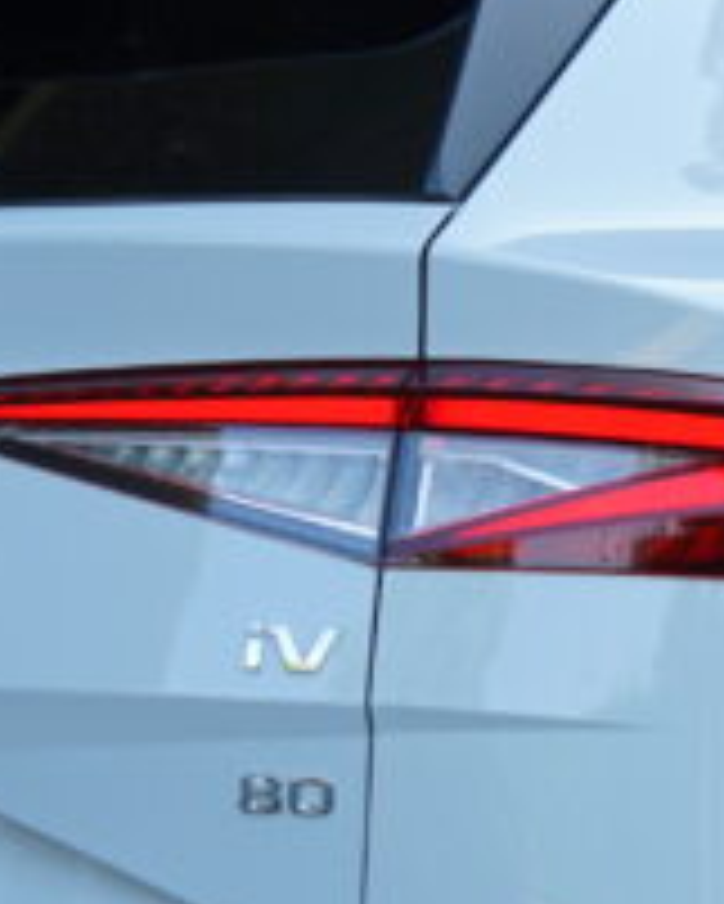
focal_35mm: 172
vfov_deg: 11.2
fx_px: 4603
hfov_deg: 9.0
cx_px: 209
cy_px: 670
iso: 100
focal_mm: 36
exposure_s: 1/80
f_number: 5.6
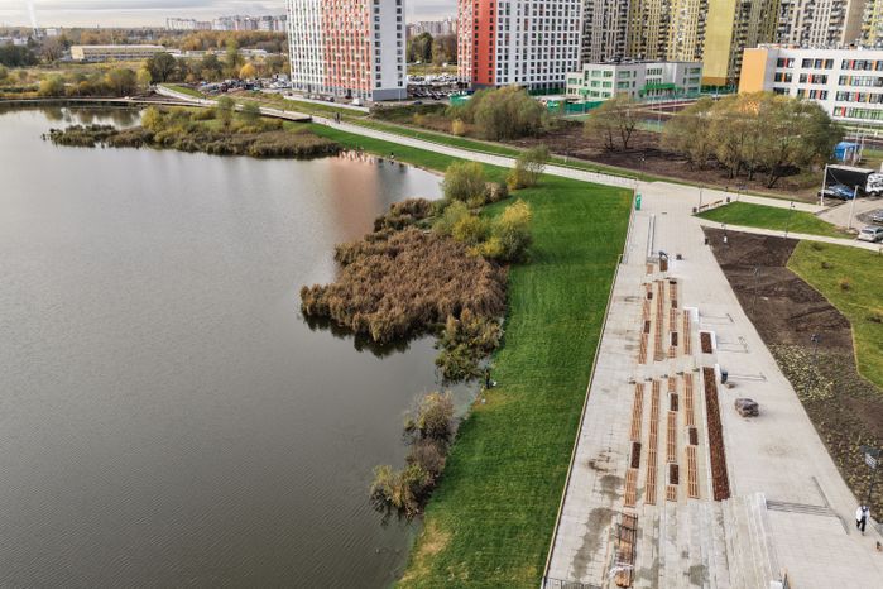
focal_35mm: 28
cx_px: 442
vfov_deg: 46.4
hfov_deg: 65.5
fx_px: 687
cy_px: 294
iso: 100
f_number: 2.8
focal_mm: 14.45
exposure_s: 1/40
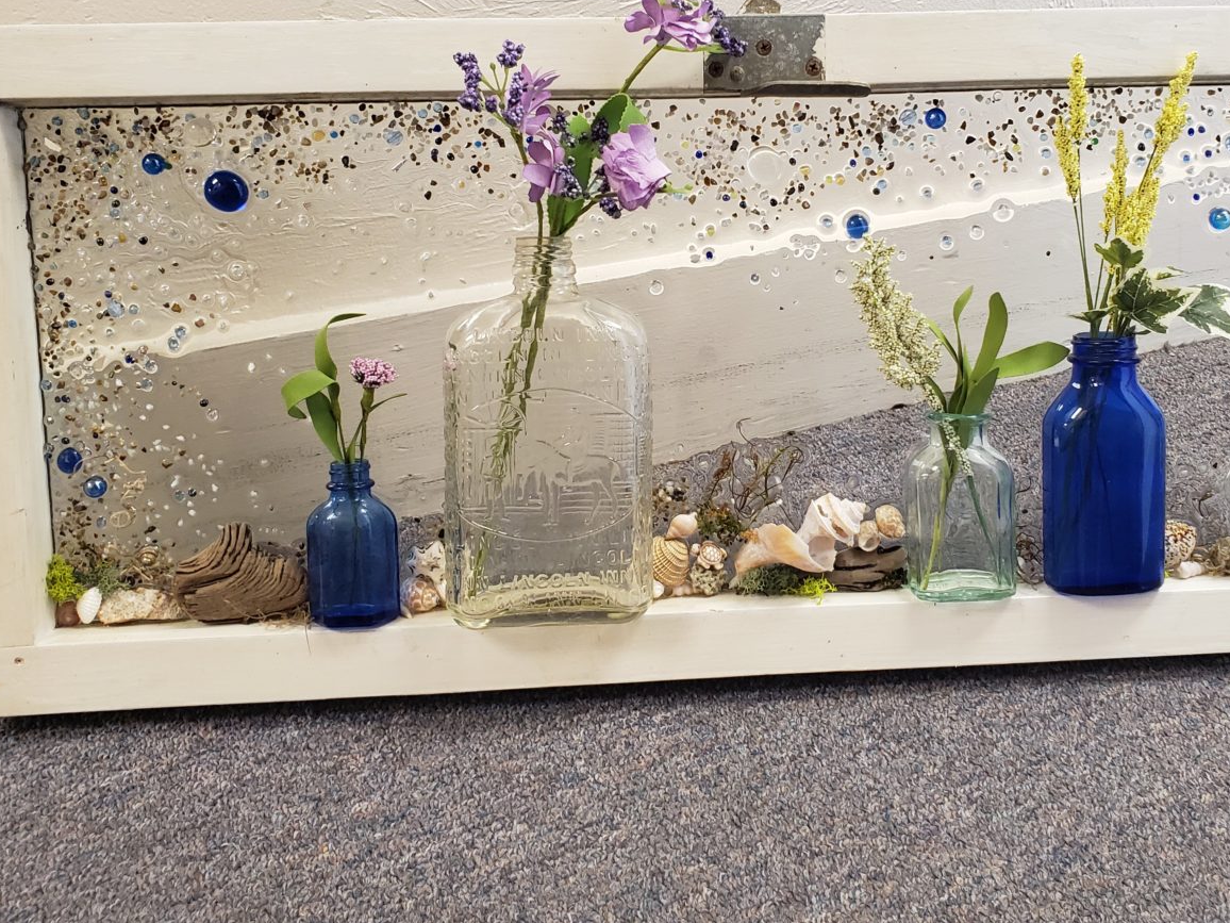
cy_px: 320
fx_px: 1279
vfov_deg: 39.3
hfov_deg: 51.1
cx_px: 724
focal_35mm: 36
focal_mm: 4.3
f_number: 2.4
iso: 250
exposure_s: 1/60
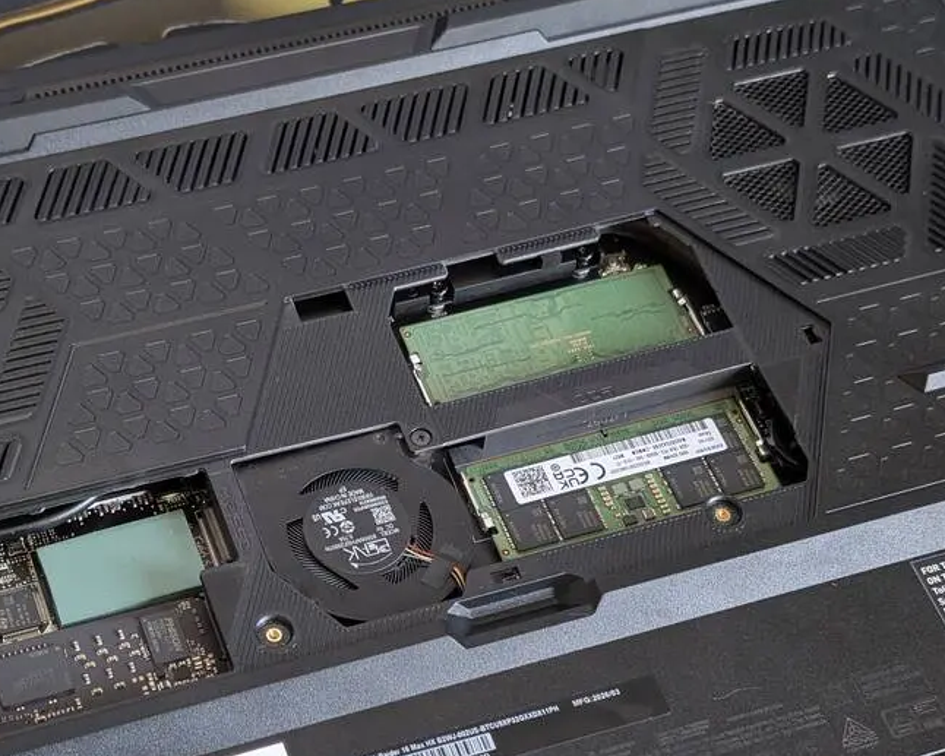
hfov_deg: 27.0
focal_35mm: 70
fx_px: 1958
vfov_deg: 21.8
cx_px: 350
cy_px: 508
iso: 65
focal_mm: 6.9
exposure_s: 1/31.5
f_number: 1.68
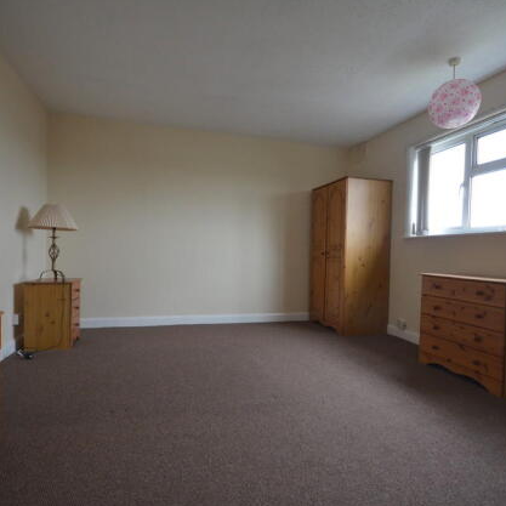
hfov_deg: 74.8
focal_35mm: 20
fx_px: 331
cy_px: 260
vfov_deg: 74.8
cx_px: 261
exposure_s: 1/40
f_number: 4
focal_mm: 10
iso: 800
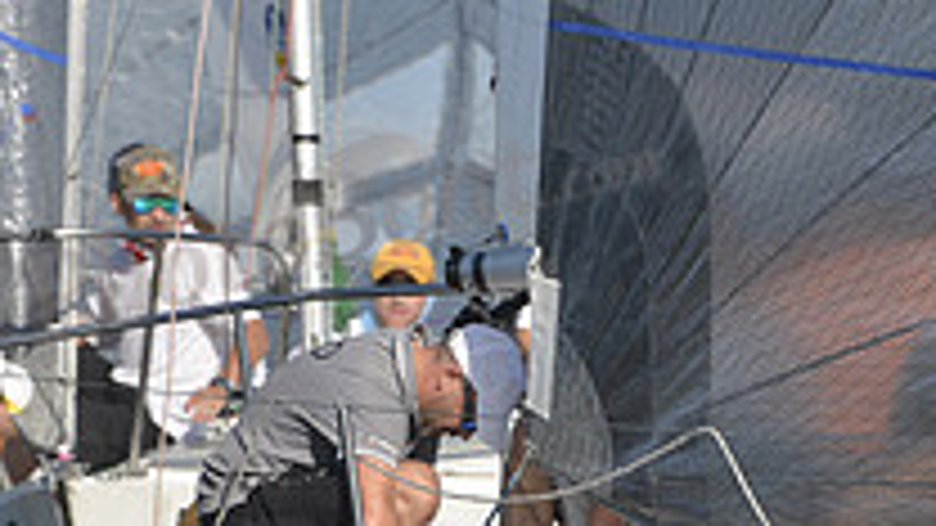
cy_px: 398
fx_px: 28964
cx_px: 896
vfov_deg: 1.0
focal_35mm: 1167
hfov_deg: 1.9
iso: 200
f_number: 7.1
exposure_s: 1/1000
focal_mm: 400
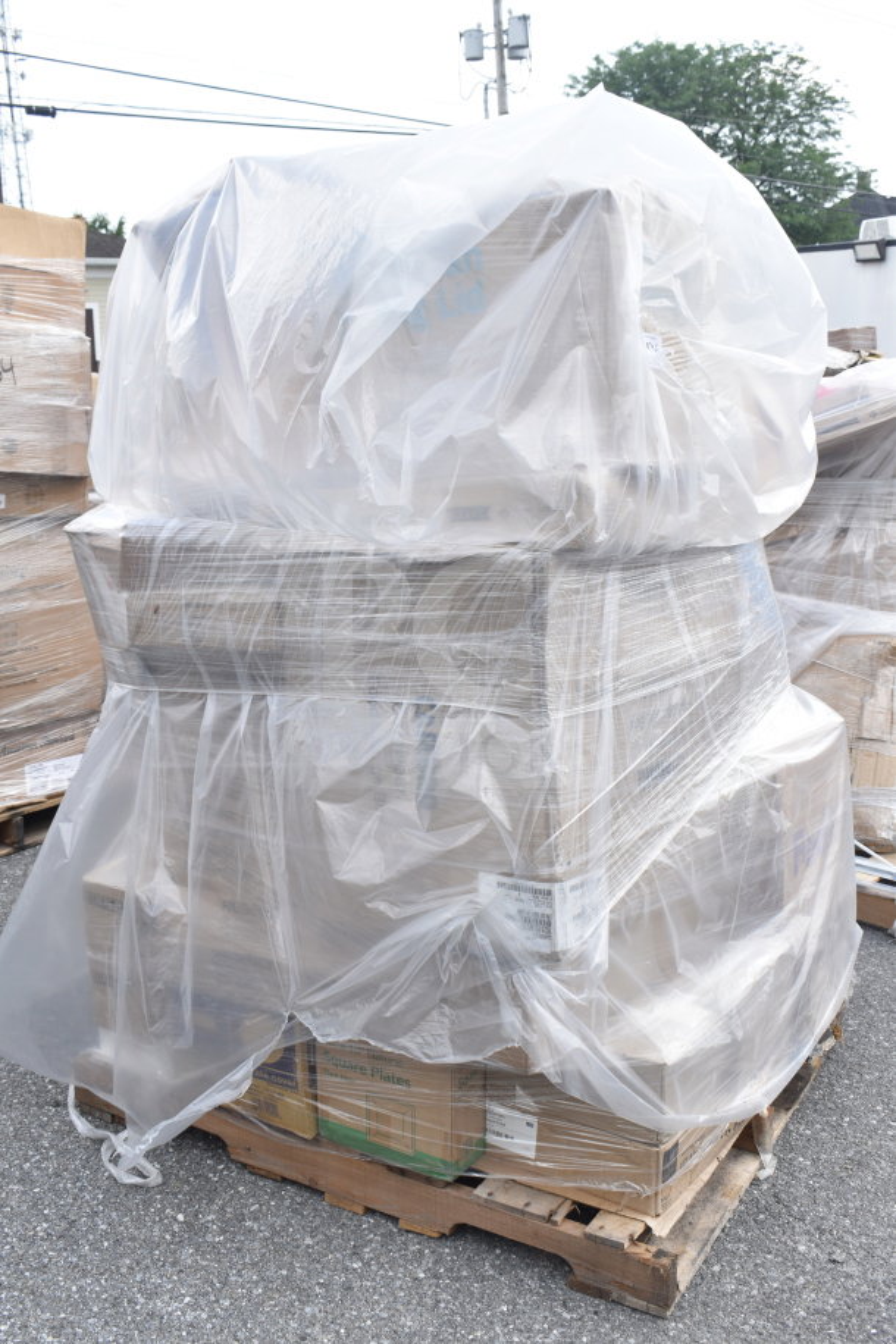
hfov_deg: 36.9
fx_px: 1344
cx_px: 448
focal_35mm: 36
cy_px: 672
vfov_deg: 53.1
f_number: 7.1
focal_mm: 24
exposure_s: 1/200
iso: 200
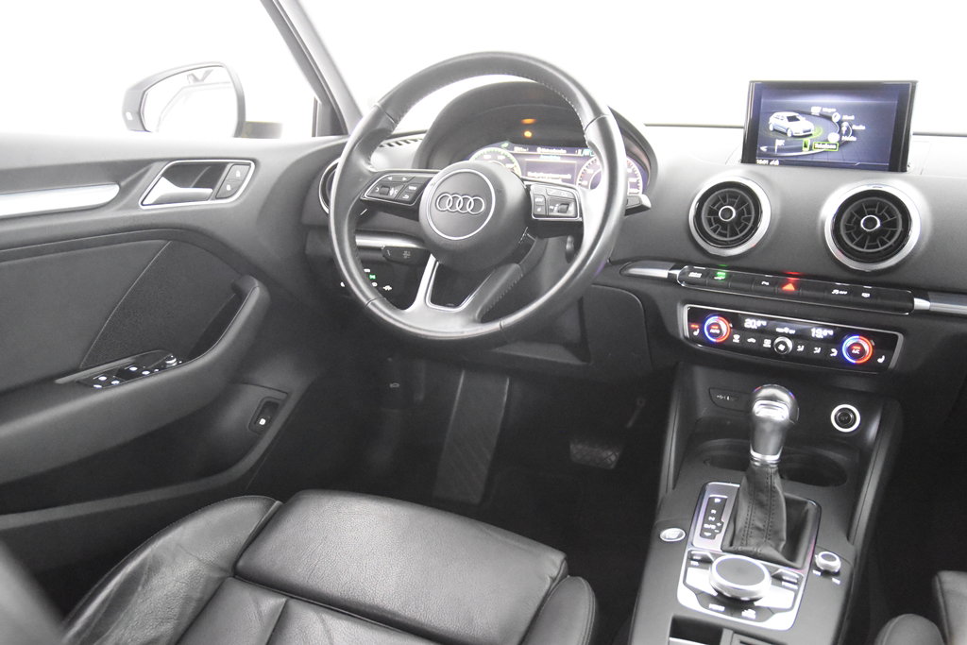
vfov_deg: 43.6
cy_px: 322
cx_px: 484
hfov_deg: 61.9
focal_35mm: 30
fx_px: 806
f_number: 2.8
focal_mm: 20
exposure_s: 1/30
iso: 10000
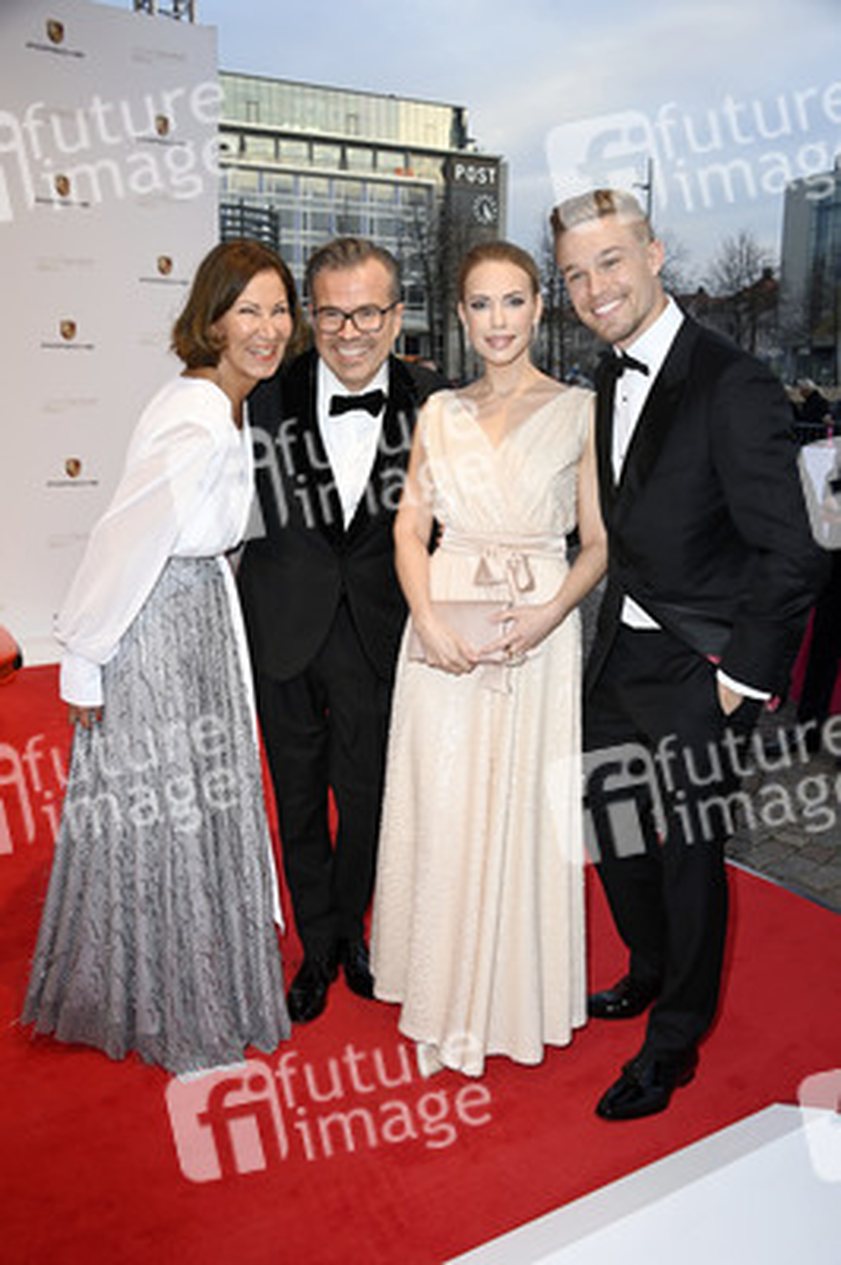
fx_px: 1123
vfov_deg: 58.8
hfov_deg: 41.0
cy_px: 632
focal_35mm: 32
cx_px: 420
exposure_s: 1/200
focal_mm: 32
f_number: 5.6
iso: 500
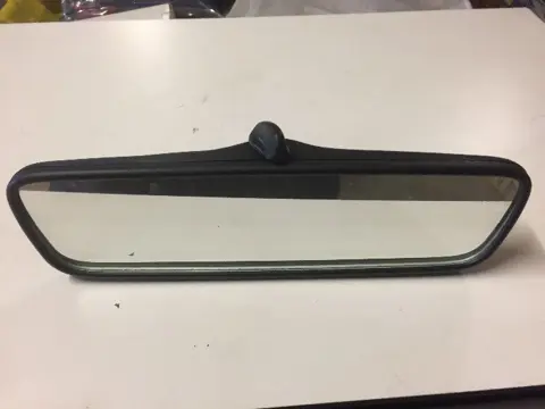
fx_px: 457
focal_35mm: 29
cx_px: 272
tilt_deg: -46.9
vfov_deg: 48.2
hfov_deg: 61.7
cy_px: 204
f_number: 2.2
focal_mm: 4.15
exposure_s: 1/33
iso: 250
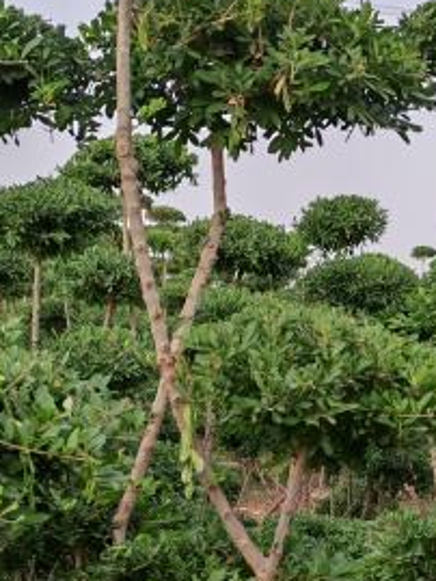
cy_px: 636
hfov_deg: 13.8
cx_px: 192
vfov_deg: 17.7
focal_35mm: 107
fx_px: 1796
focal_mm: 5.52
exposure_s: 1/200
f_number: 1.95
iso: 50
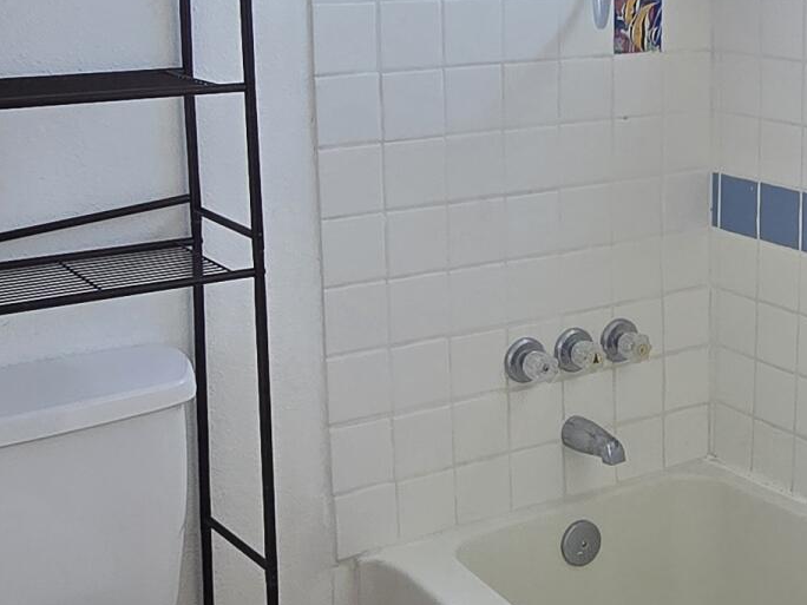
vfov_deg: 25.6
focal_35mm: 57
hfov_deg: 32.4
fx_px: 1329
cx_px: 693
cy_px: 218
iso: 64
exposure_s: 1/120
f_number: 2.2
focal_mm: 2.2
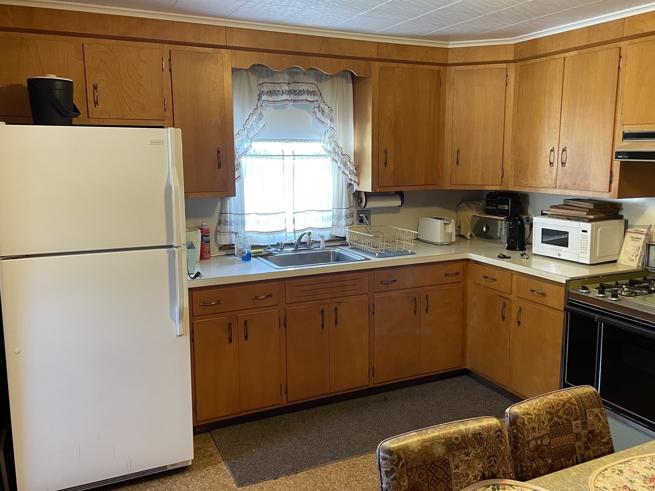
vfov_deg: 46.8
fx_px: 568
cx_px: 349
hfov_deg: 59.9
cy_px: 242
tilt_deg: -7.9
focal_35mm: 30
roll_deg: +0.2
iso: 320
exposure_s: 1/60
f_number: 1.6
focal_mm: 4.2
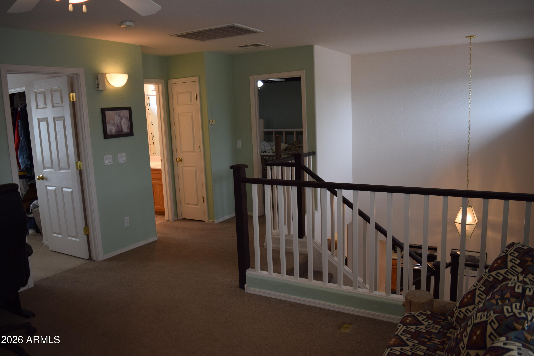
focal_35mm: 27
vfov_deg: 47.9
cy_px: 178
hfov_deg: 67.4
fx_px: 400
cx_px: 267
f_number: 4
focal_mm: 18
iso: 400
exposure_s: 1/80
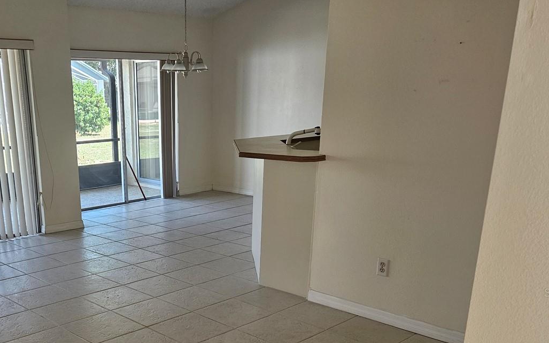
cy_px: 292
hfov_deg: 50.3
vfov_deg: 32.3
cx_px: 167
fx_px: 569
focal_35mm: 38
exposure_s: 1/180
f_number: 1.8
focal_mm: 5.4
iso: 160
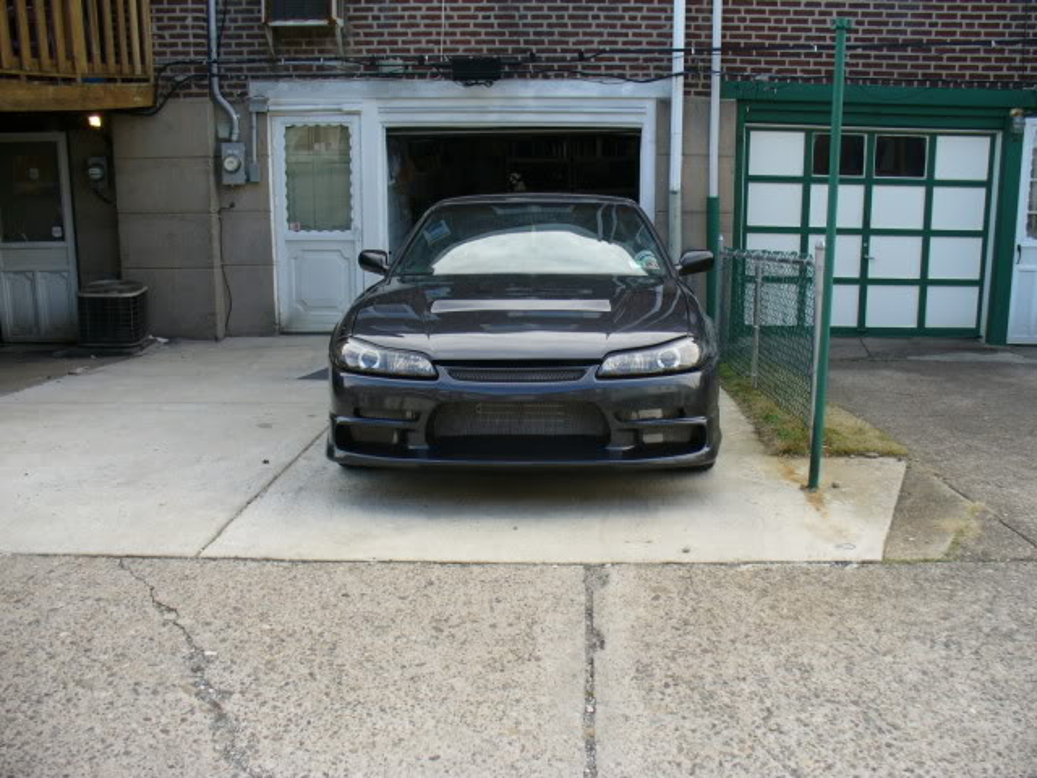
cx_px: 518
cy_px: 389
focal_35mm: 37
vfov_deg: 38.7
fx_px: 1108
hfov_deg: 50.1
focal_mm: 6.1
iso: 80
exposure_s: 1/160
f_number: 2.8
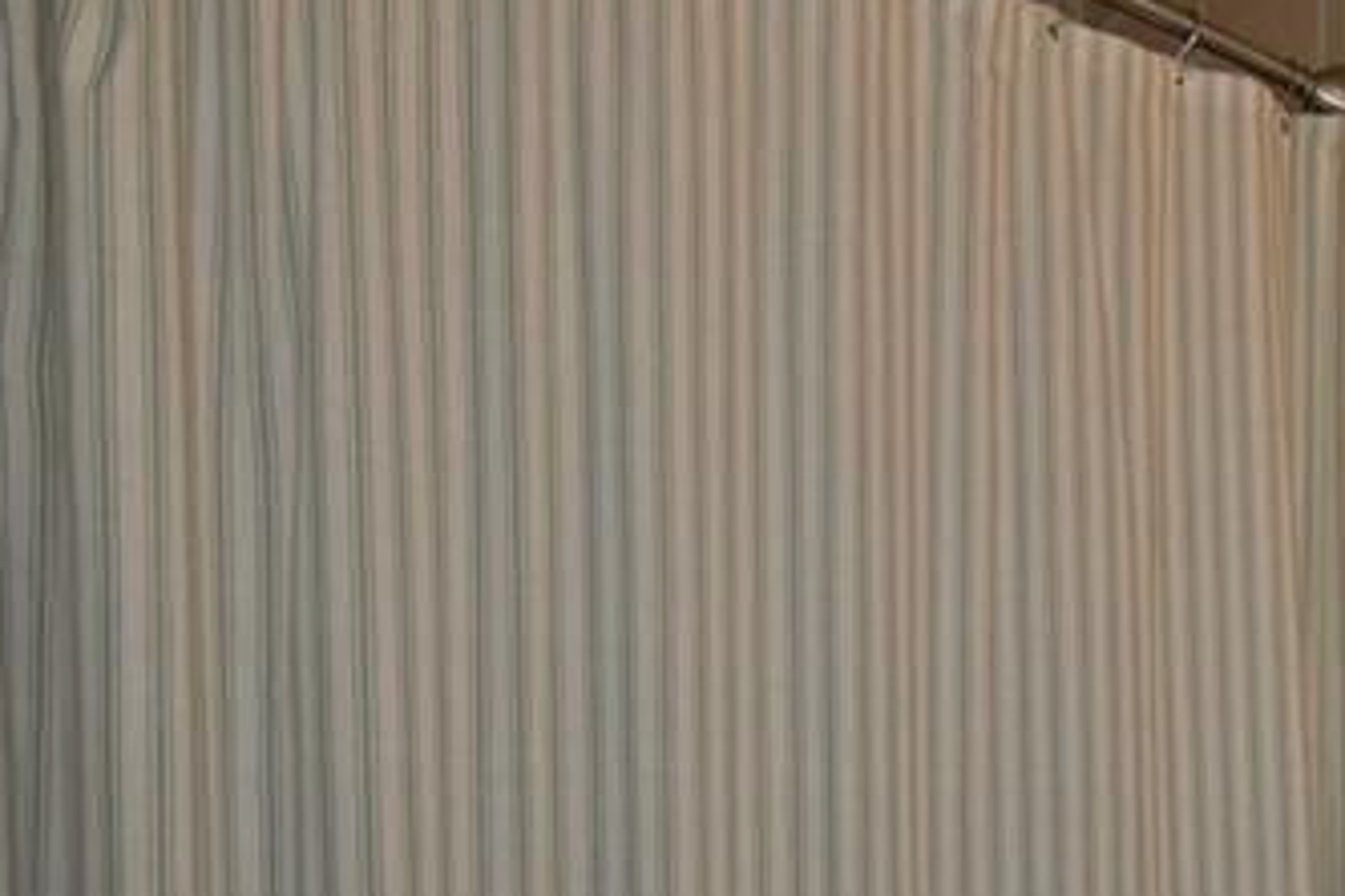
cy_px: 944
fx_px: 1606
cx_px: 1511
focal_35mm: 43
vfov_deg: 28.7
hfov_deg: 37.4
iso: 1250
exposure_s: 1/160
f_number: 10
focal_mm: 14
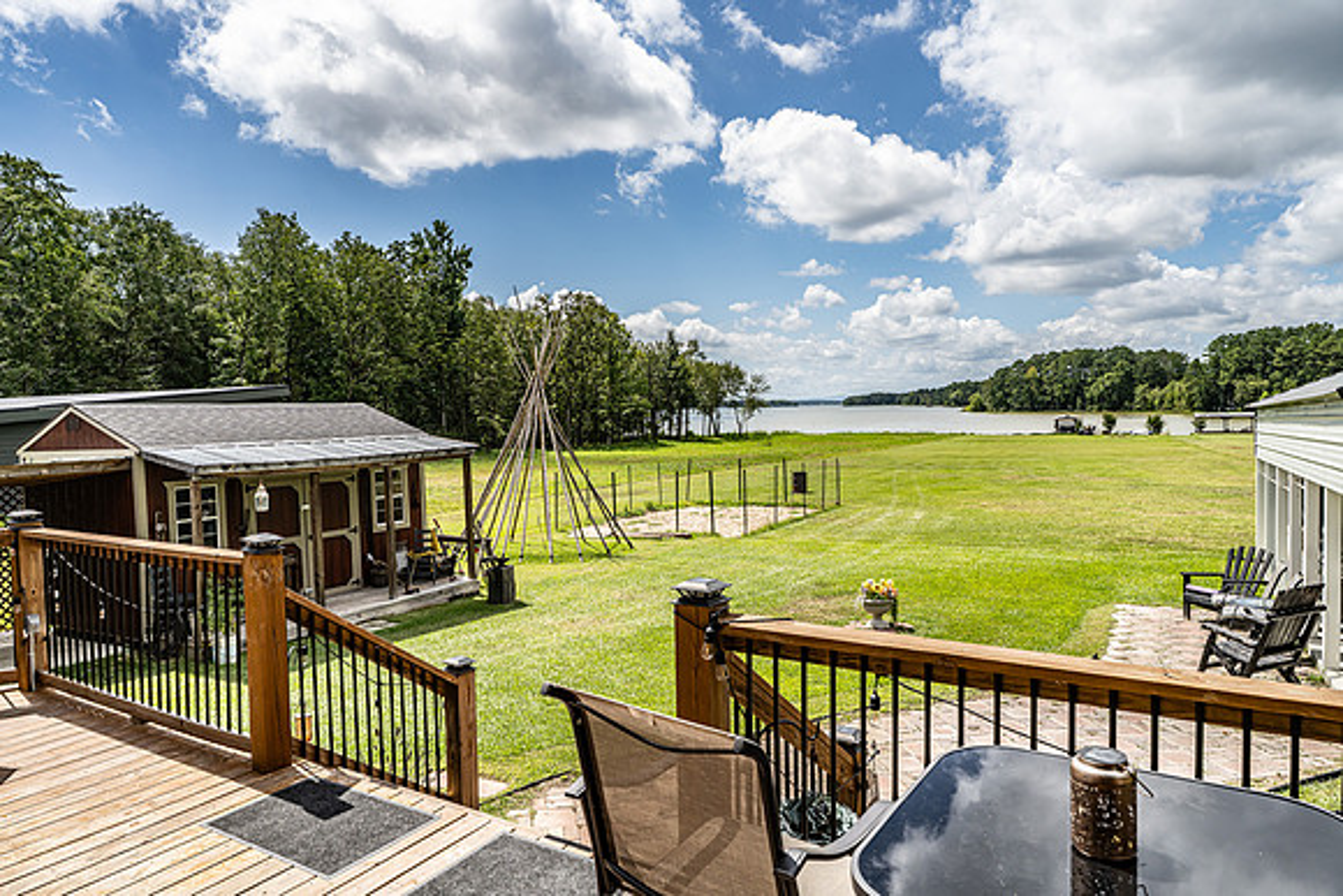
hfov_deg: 73.7
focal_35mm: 24
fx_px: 896
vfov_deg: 53.2
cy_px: 448
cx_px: 672
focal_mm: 24
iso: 640
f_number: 8
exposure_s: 1/1250
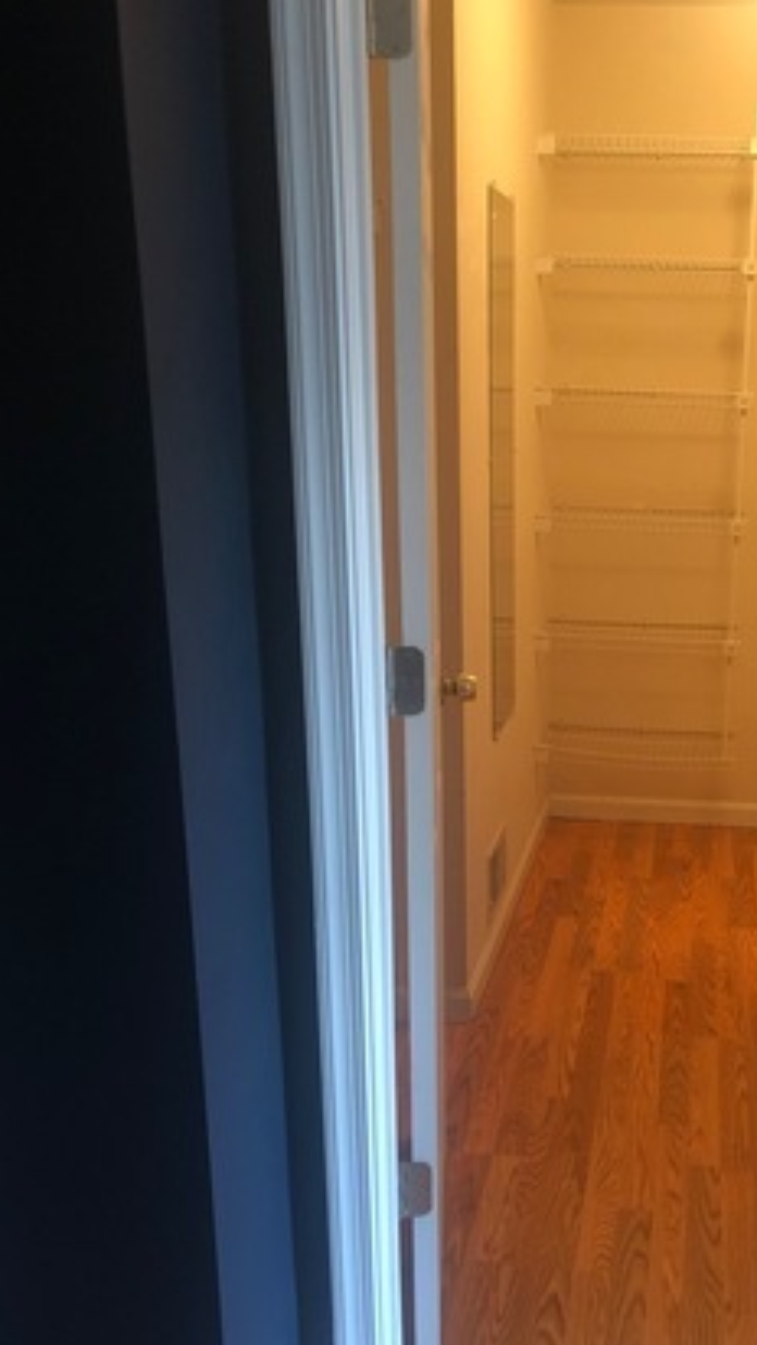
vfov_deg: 53.6
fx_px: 1319
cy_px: 803
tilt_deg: -18.3
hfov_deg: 31.4
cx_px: 582
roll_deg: -0.6
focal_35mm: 37
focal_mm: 3.99
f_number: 1.8
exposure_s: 1/15
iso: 80
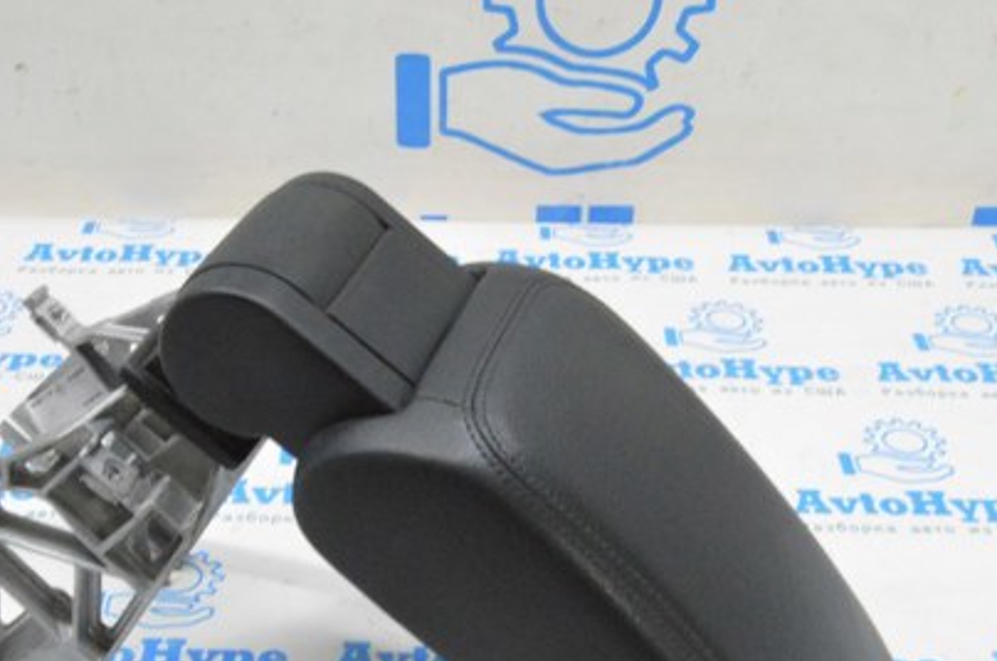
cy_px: 522
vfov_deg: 23.4
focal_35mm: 57
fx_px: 1576
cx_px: 427
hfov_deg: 35.0
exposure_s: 1/15
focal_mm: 24
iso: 6400
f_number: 20
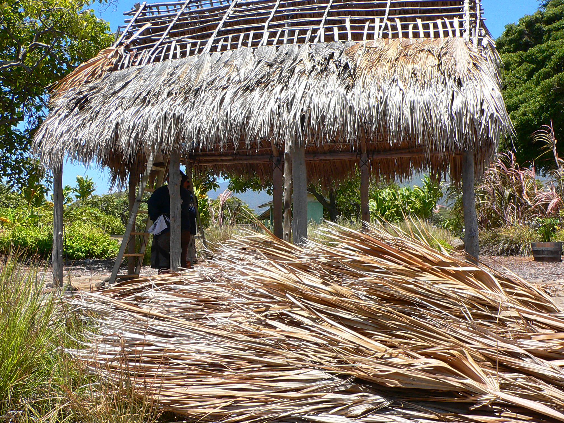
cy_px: 212
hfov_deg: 52.6
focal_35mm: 35
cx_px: 282
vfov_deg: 40.7
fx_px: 570
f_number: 4
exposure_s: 1/400
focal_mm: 4.6
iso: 80
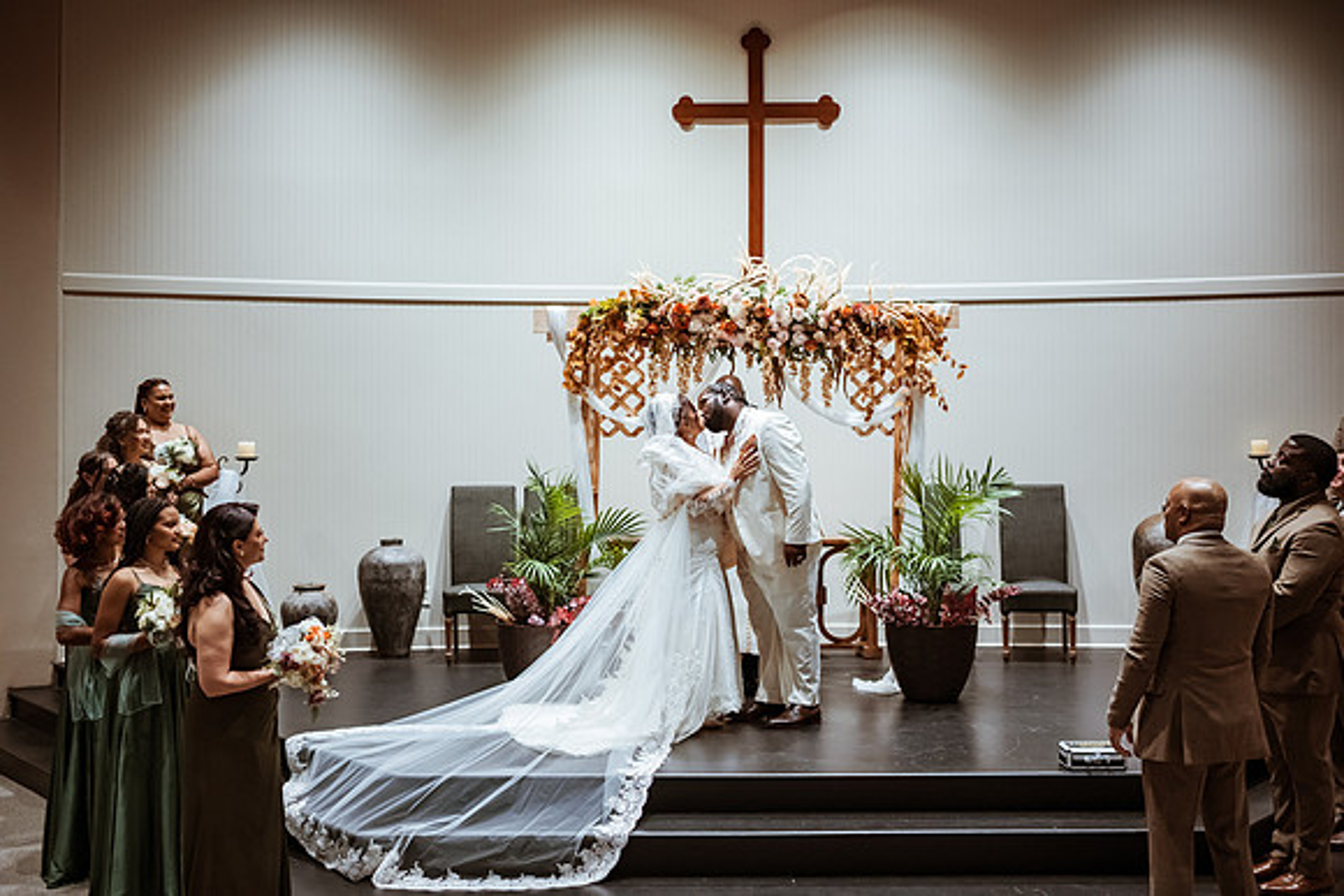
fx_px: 1307
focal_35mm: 35
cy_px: 448
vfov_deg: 37.9
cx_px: 672
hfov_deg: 54.4
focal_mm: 35
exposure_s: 1/500
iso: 1000
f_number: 1.8
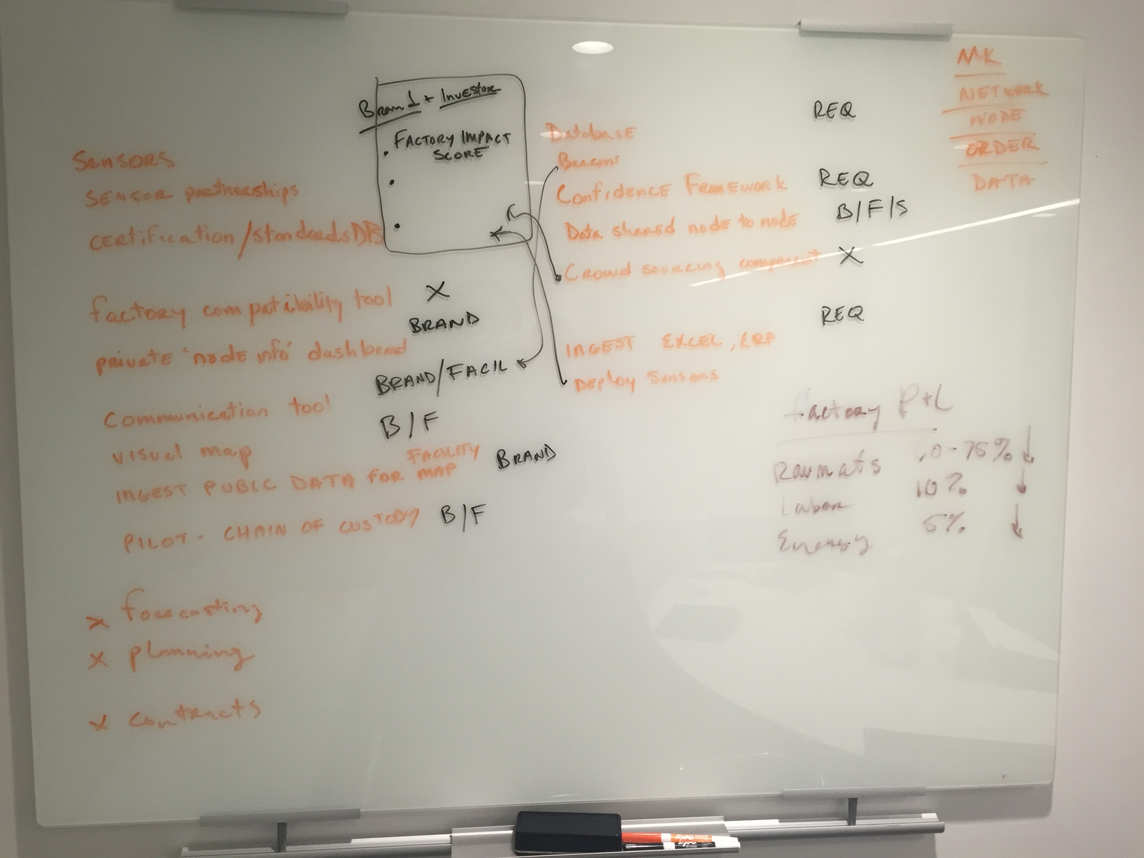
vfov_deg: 48.2
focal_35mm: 29
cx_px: 572
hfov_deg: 61.7
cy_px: 429
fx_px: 958
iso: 64
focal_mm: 4.15
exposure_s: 1/30
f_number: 2.2
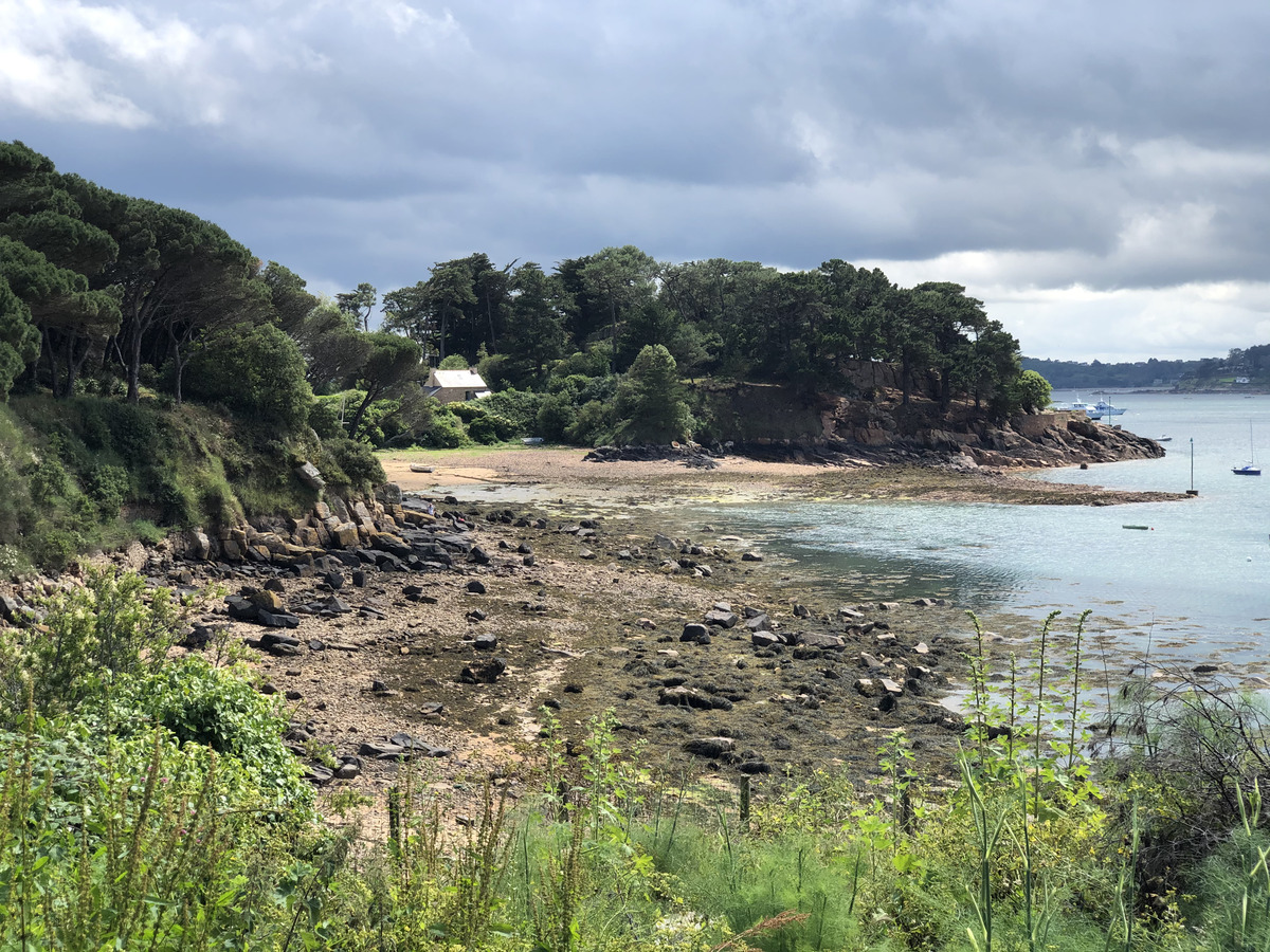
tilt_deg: -3.6
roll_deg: +1.7
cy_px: 476
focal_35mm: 52
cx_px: 635
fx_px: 1908
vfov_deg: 28.0
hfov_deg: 36.8
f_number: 2.4
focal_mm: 6
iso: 16
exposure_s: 1/727
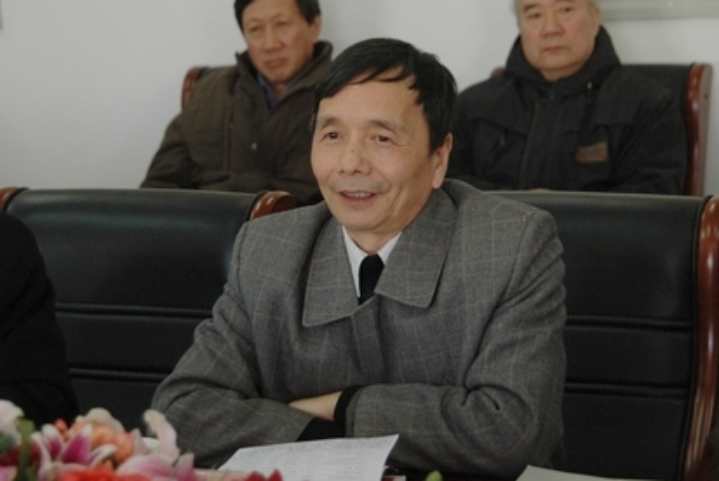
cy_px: 240
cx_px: 360
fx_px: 2738
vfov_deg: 10.0
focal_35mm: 137
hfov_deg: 15.0
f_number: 5.6
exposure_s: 1/50
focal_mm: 90
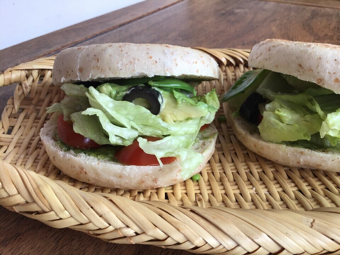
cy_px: 128
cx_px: 170
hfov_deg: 58.4
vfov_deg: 45.4
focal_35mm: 31
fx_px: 304
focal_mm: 3.3
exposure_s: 1/120
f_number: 2.4
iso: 40
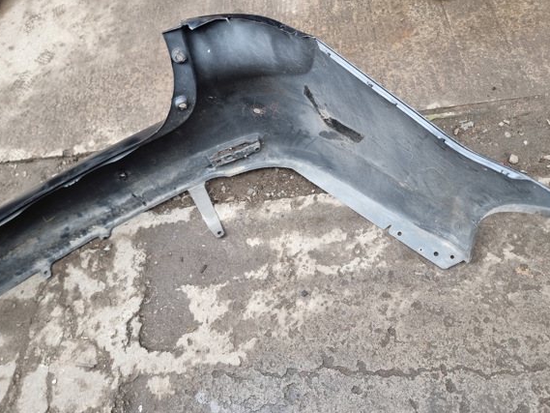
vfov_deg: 51.3
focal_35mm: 27
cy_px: 182
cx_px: 279
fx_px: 429
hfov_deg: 65.3
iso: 50
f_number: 1.8
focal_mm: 6.7
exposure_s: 1/100
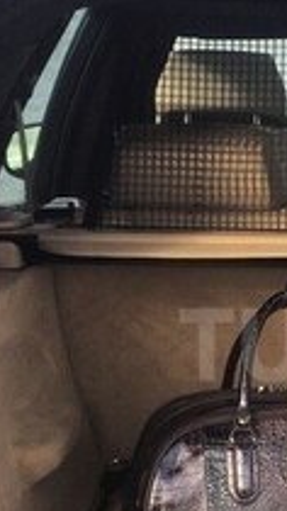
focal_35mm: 99
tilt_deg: -7.5
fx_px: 1340
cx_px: 428
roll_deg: -2.1
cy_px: 346
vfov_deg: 21.5
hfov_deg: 11.7
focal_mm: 4.15
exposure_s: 1/199
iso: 32
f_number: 2.2
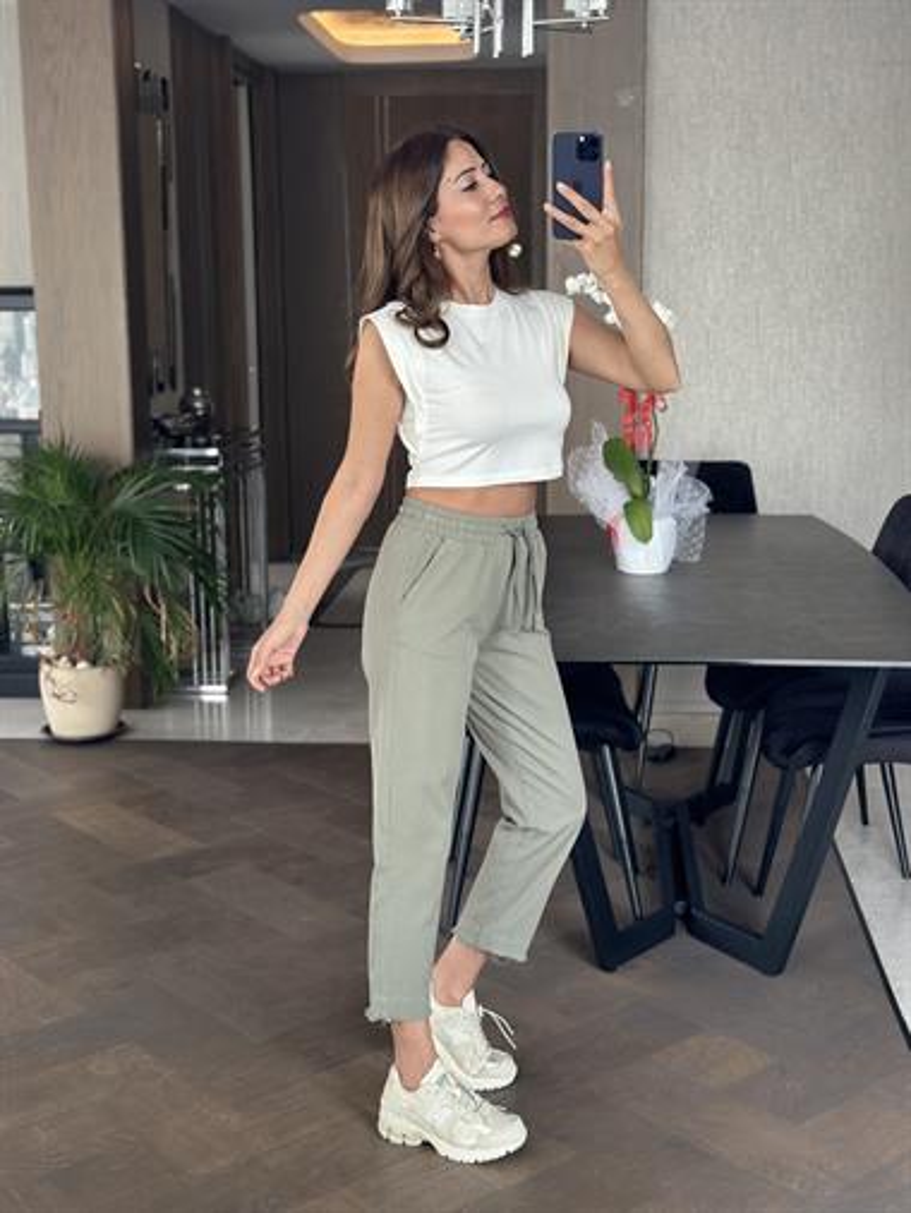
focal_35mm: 48
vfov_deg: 39.6
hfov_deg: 30.3
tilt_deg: -18.6
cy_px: 606
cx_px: 456
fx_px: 1683
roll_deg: +0.4
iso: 160
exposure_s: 1/60
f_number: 1.78
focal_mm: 6.86
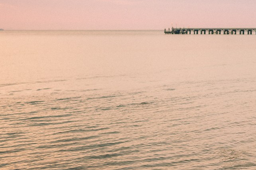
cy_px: -50
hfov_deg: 23.2
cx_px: 338
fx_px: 548
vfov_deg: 16.7
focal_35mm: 77
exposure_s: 1/1000
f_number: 1.8
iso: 160
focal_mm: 24
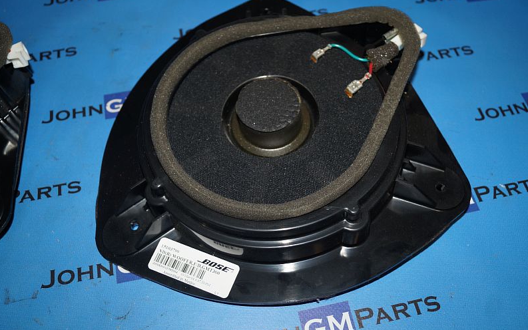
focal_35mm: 37
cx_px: 263
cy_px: 163
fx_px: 533
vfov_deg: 34.5
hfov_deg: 52.7
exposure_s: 1/60
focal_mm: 24
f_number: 4
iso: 320
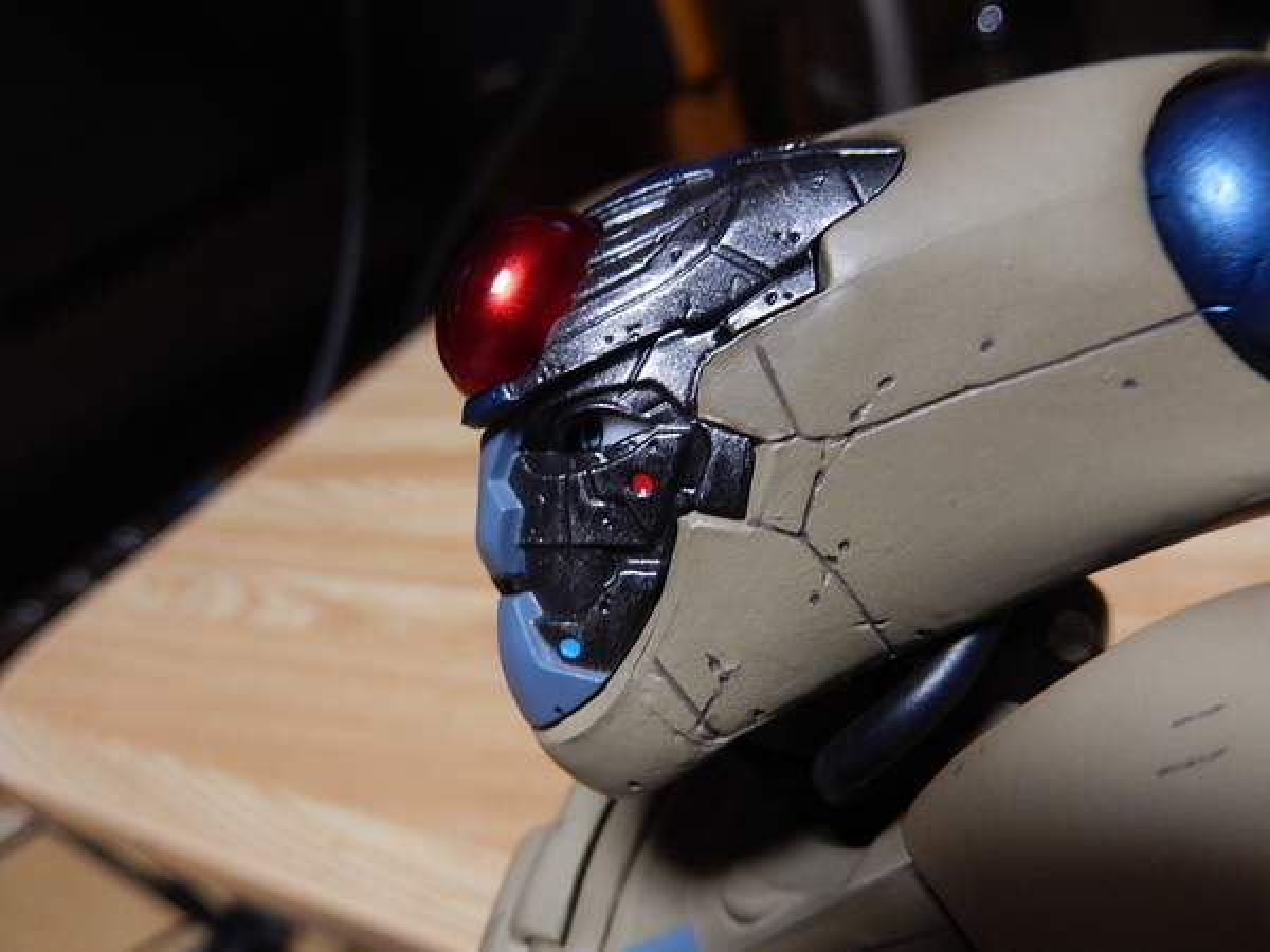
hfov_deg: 69.4
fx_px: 917
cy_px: 476
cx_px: 635
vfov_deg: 54.9
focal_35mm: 25
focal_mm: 4.5
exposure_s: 1/30
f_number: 3.4
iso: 400
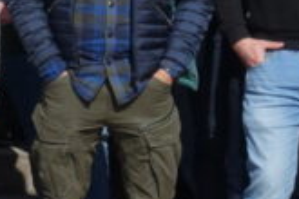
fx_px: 1860
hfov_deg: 8.8
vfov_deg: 6.0
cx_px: -225
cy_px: -212
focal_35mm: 224
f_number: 5.6
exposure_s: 1/800
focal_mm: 13.34
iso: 125
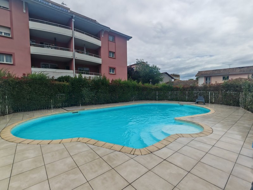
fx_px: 117
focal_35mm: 16
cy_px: 95
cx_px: 126
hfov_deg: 94.5
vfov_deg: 78.1
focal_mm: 1.96
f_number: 2.2
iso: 50
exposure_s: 1/2200
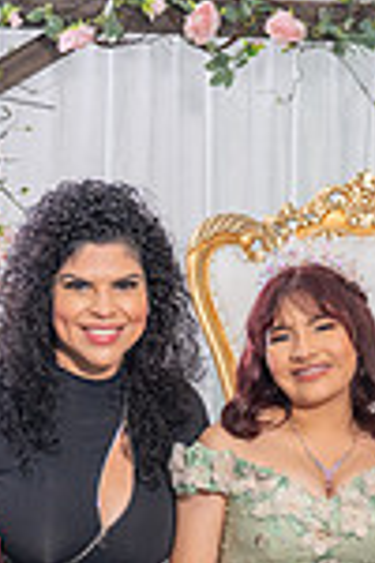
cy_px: 744
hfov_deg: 8.9
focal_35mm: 153
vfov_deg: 12.9
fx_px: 2390
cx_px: 327
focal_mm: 32
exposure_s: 1/160
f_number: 3.5
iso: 400
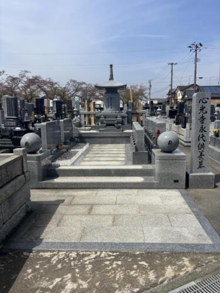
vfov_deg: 67.3
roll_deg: +0.0
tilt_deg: -10.3
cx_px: 110
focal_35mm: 26
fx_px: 220
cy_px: 146
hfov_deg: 53.1
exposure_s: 1/5076
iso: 50
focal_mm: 5.96
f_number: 1.6
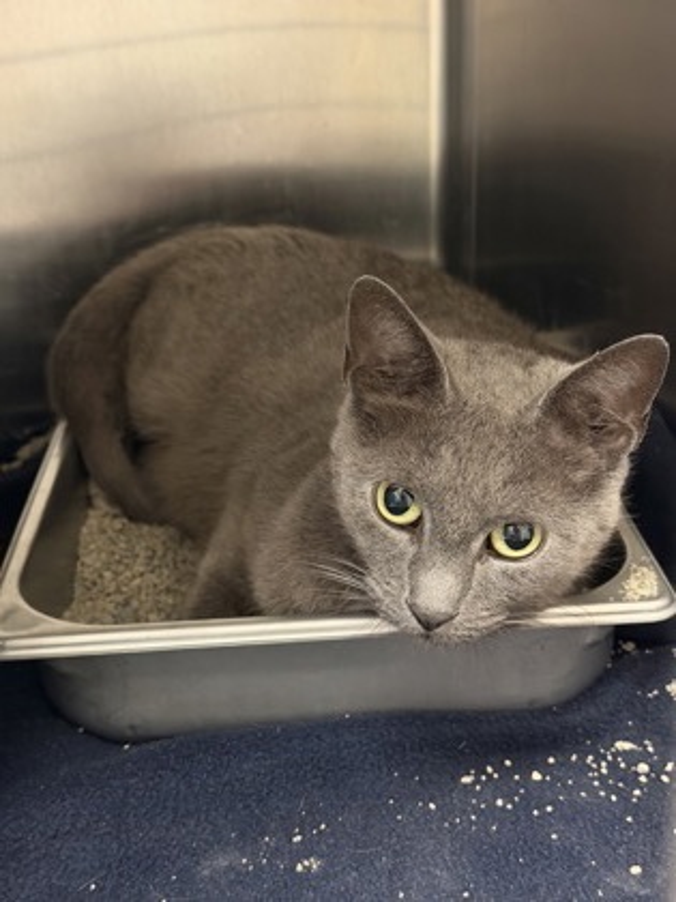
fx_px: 1250
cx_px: 338
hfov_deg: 30.3
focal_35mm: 48
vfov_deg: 39.7
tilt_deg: -22.6
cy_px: 451
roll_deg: +2.0
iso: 640
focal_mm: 6.76
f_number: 1.78
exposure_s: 1/24
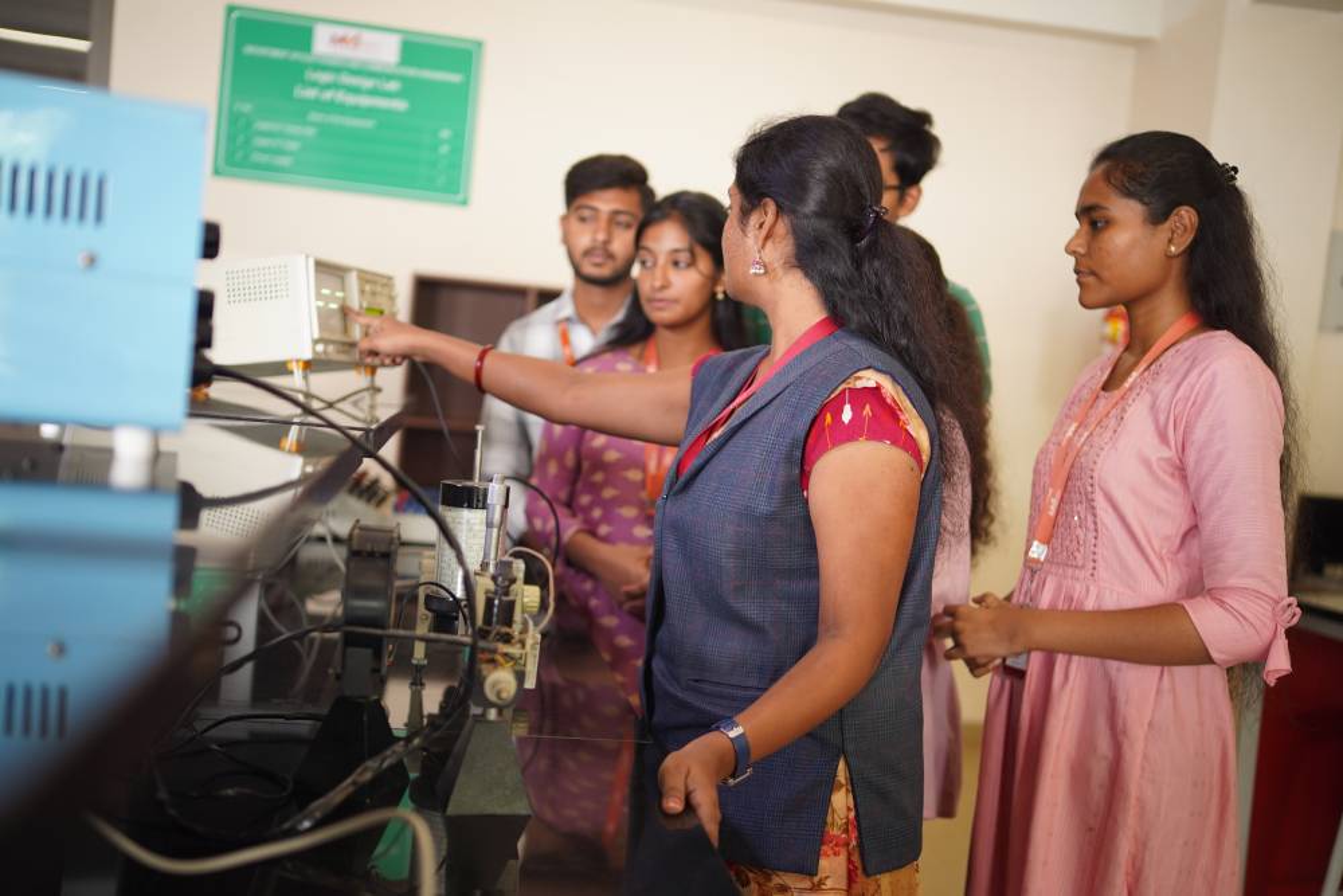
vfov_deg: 37.9
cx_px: 672
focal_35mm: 35
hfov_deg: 54.4
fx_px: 1306
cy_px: 448
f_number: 1.8
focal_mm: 35
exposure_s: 1/100
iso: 320
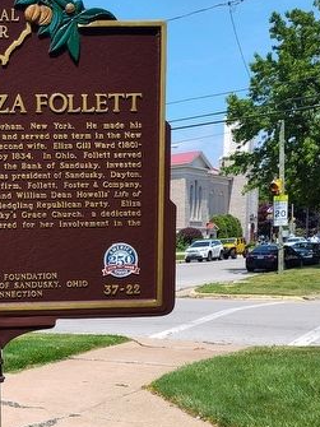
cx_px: -17
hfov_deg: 25.0
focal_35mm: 55
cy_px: 330
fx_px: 678
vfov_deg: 34.1
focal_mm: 5.56
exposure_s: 1/1320
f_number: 1.8
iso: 100
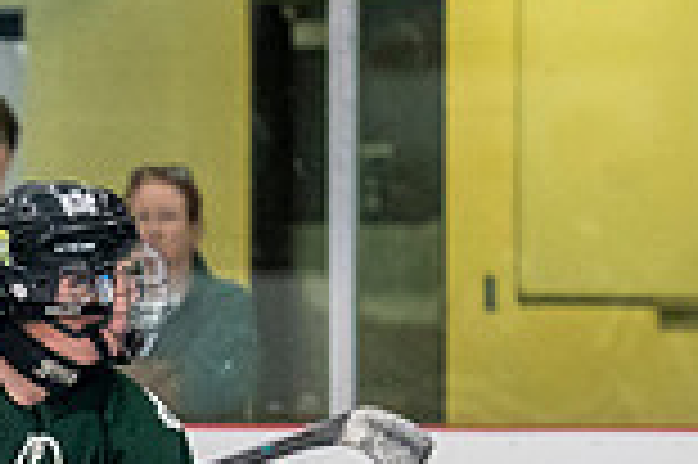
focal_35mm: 620
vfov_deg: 2.2
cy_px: 824
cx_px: -560
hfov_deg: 3.3
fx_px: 12008
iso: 2000
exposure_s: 1/640
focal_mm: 105
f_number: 3.2
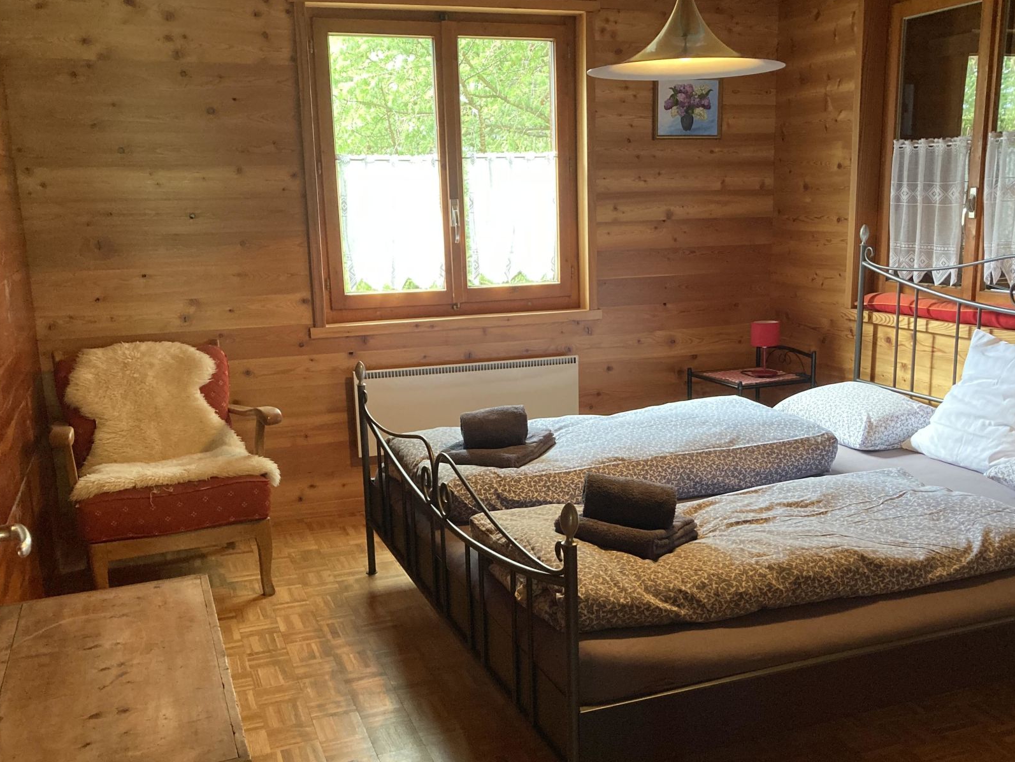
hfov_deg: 51.3
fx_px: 1056
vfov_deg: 39.5
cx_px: 562
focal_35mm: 36
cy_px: 456
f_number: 1.8
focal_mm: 3.99
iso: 250
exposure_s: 1/50
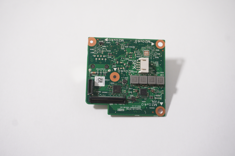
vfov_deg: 30.8
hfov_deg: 45.0
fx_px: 284
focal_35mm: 44
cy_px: 78
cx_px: 118
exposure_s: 1/200
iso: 1250
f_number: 5.6
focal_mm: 29
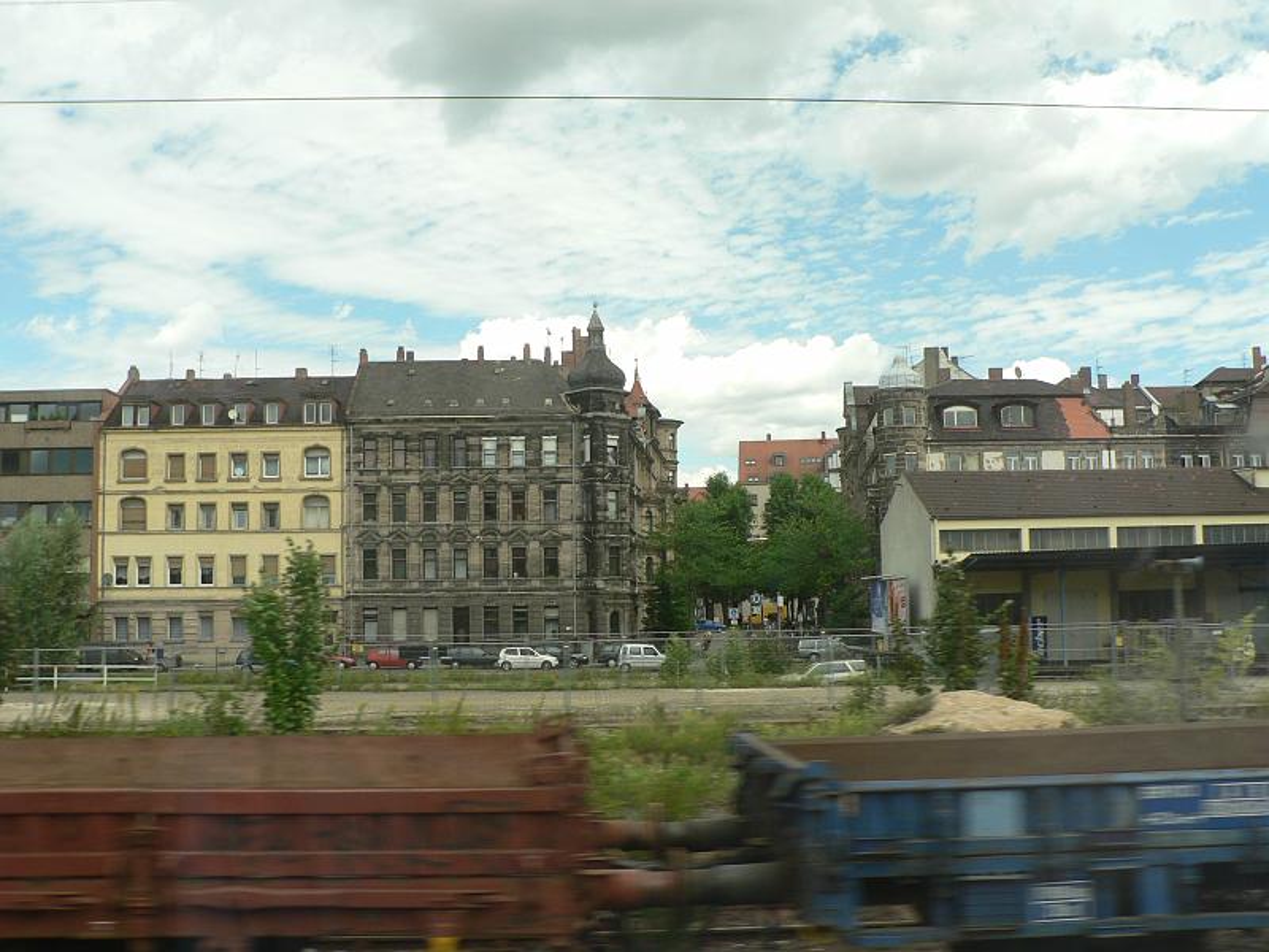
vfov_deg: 39.7
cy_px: 476
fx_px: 1320
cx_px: 634
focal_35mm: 36
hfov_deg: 51.4
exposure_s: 1/200
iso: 80
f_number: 4
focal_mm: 6
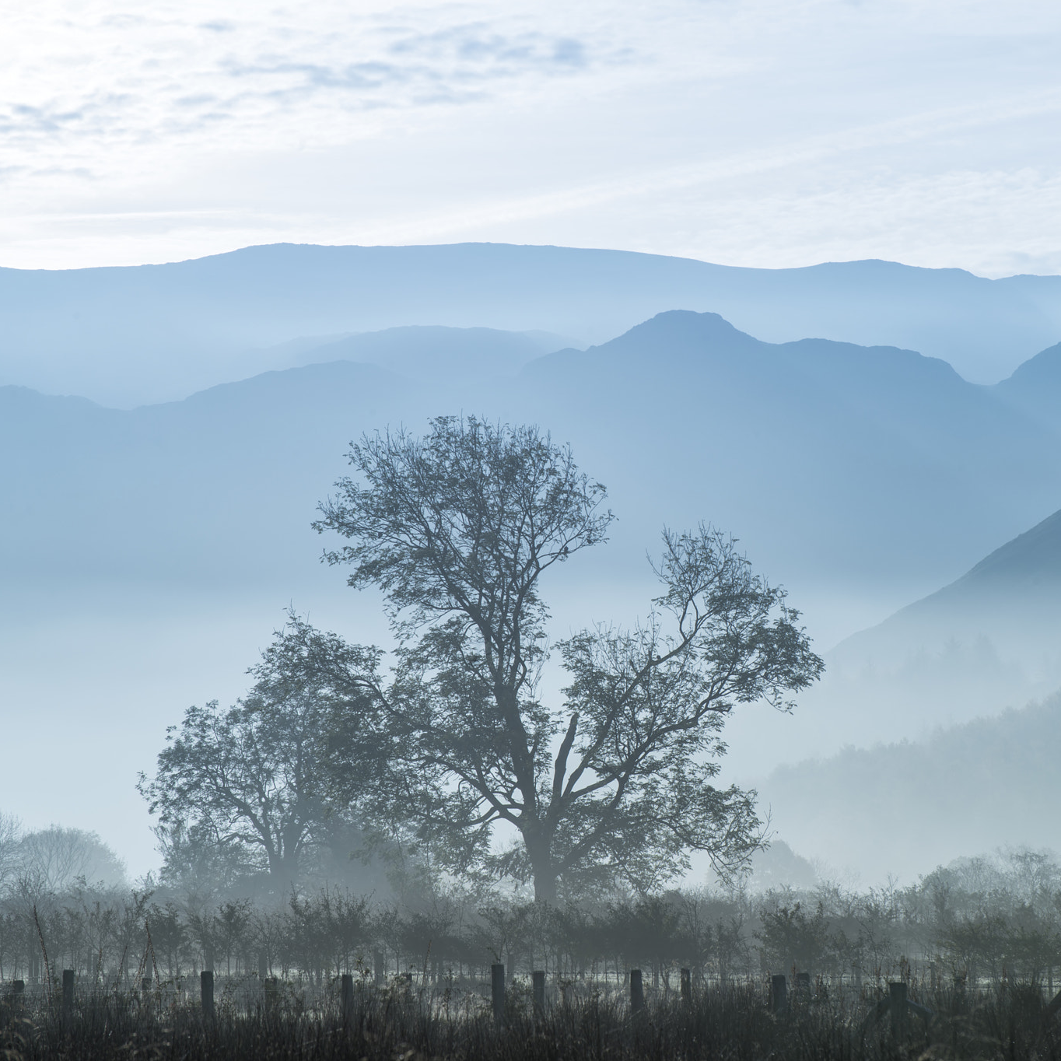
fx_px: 8635
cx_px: 664
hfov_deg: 7.0
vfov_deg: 7.0
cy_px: 530
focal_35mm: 249
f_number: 16
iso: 100
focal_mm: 195
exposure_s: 1/160
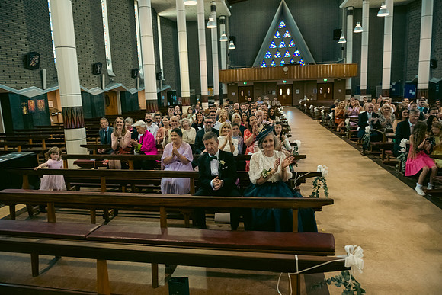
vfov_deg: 53.2
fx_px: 295
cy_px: 148
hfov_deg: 73.7
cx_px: 221
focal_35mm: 24
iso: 1000
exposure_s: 1/160
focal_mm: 24
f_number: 3.5
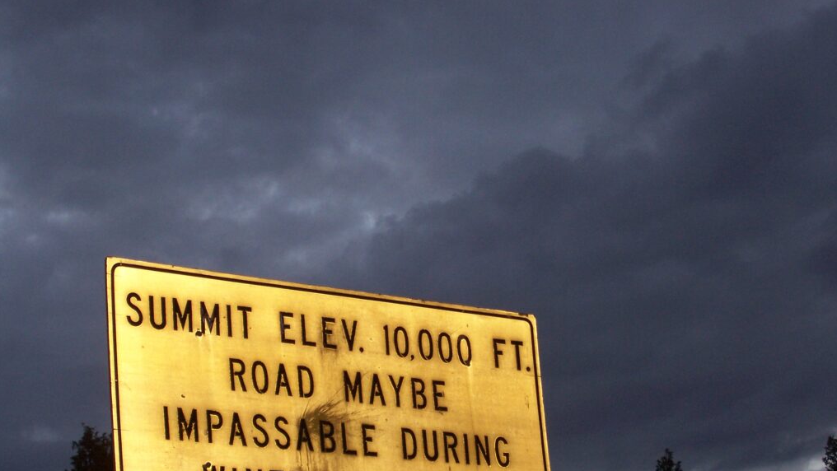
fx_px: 1998
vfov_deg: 13.4
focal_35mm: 90
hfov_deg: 23.7
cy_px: 315
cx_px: 419
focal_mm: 13.5
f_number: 4.1
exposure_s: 1/90
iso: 125
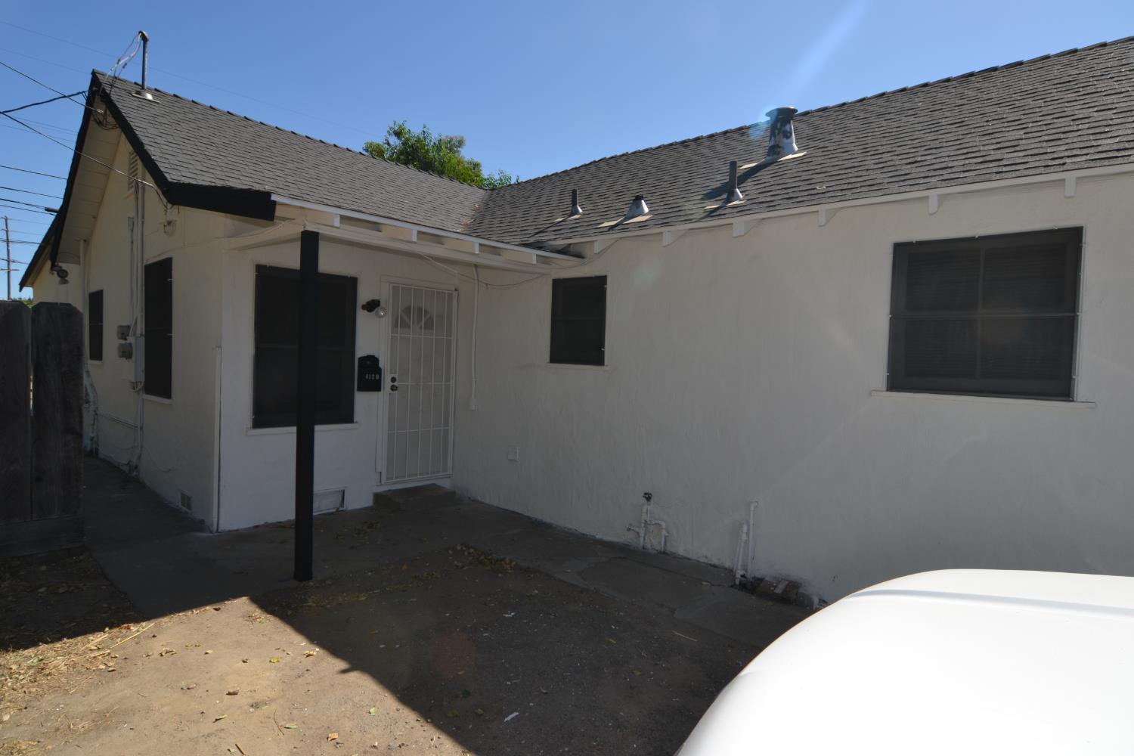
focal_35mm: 18
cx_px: 567
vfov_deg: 67.4
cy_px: 378
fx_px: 567
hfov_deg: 90.0
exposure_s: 1/200
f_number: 9
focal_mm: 12
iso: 100
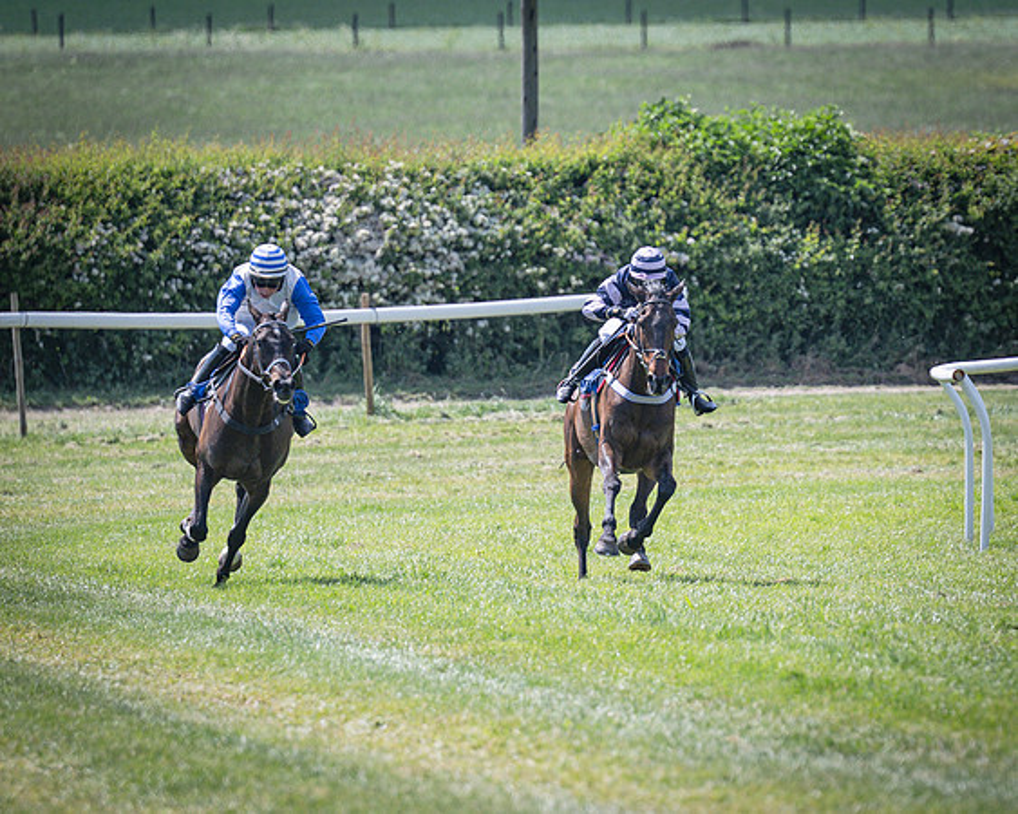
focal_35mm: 470
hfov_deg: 4.1
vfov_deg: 3.3
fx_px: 14170
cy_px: 354
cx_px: 706
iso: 200
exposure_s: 1/2000
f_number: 2.8
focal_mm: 175
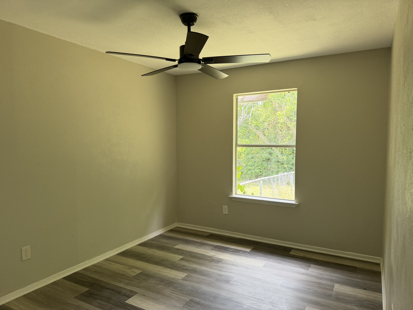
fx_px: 286
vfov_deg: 56.8
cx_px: 206
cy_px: 155
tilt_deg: -3.3
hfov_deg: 71.6
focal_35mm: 24
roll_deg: +0.3
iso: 200
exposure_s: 1/201
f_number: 1.78
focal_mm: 6.76
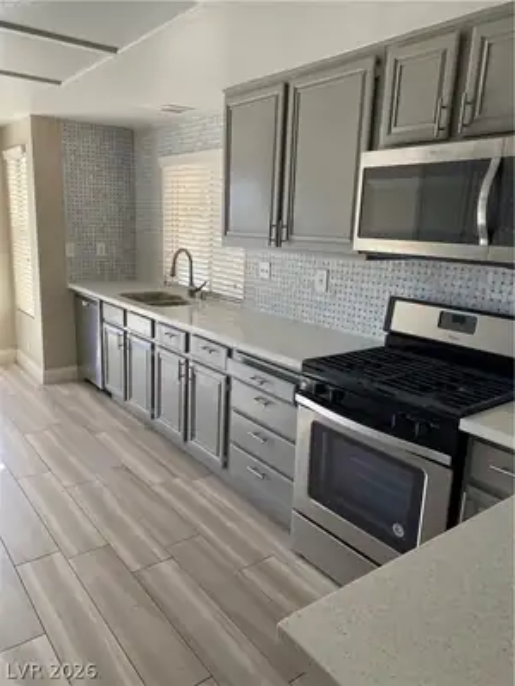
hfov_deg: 53.1
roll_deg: -2.1
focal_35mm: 26
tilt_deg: -11.5
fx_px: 516
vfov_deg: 67.3
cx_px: 258
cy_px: 343
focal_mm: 4.25
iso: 64
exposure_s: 1/122
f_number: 1.8
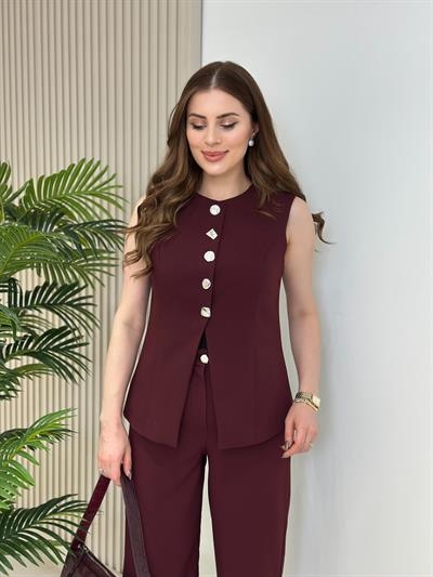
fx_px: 800
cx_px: 216
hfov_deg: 30.3
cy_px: 288
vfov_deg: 39.6
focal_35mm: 48
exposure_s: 1/100
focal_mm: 6.86
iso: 64
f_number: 1.78
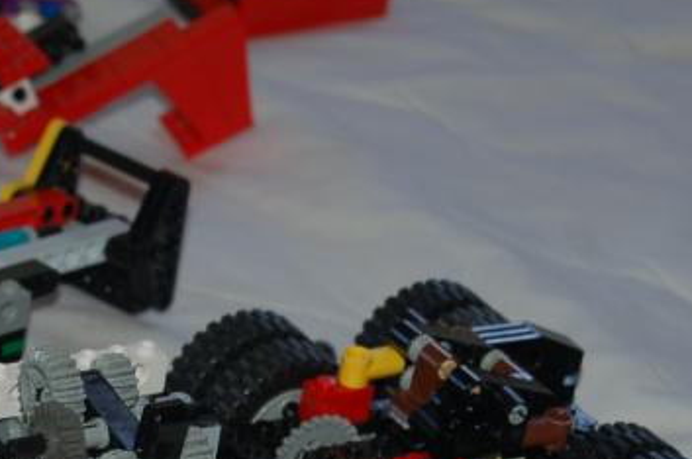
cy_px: 475
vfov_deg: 7.3
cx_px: 127
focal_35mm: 187
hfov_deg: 11.0
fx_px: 3591
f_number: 5.6
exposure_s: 1/60
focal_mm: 55
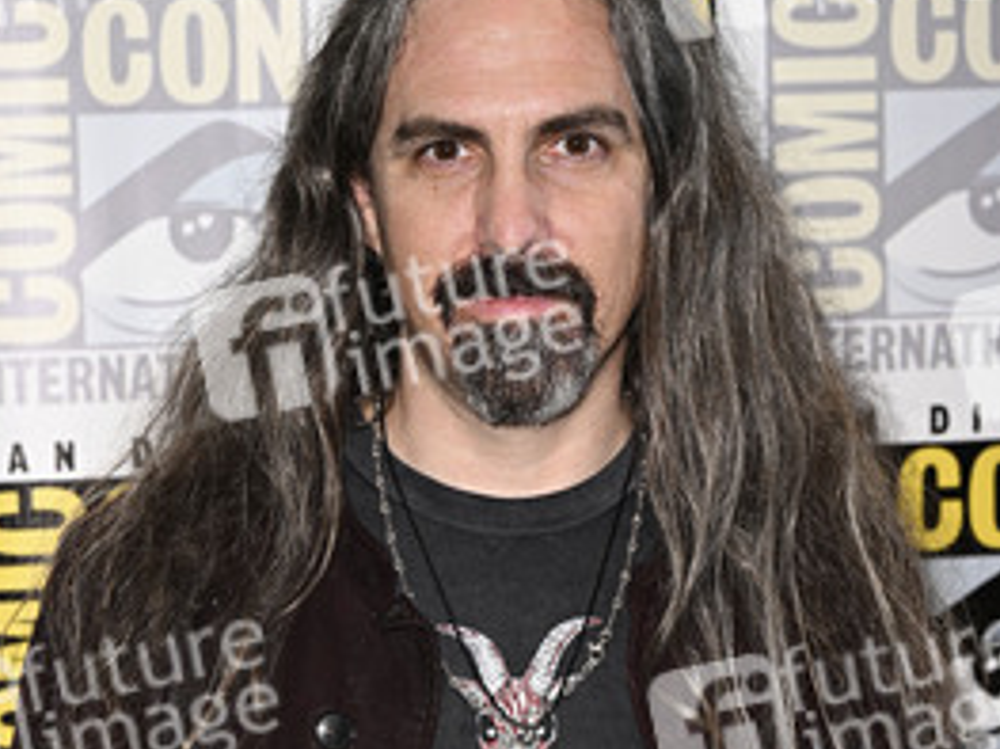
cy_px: 521
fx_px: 3927
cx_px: 498
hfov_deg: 14.5
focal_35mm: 136
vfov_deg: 10.9
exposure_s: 1/250
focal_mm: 93
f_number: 4.5
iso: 1250
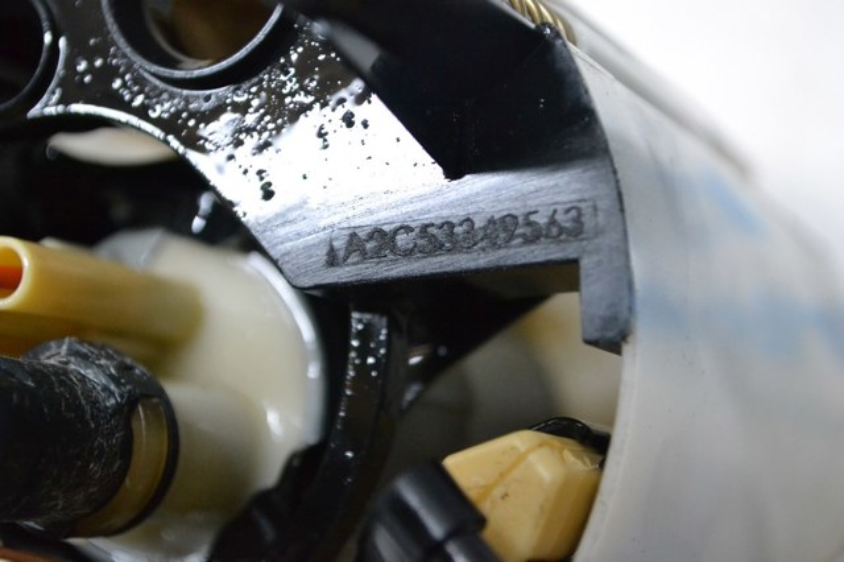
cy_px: 281
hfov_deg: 28.1
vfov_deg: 18.9
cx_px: 422
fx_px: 1687
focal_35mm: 72
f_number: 5.6
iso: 3200
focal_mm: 48
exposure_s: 1/250
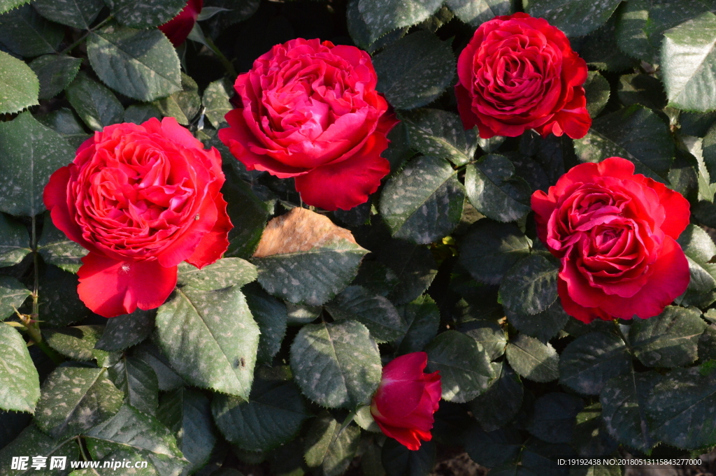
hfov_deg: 20.9
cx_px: 358
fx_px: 1938
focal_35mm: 98
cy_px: 238
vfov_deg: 14.0
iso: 2000
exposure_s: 1/250
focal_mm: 65
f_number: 16
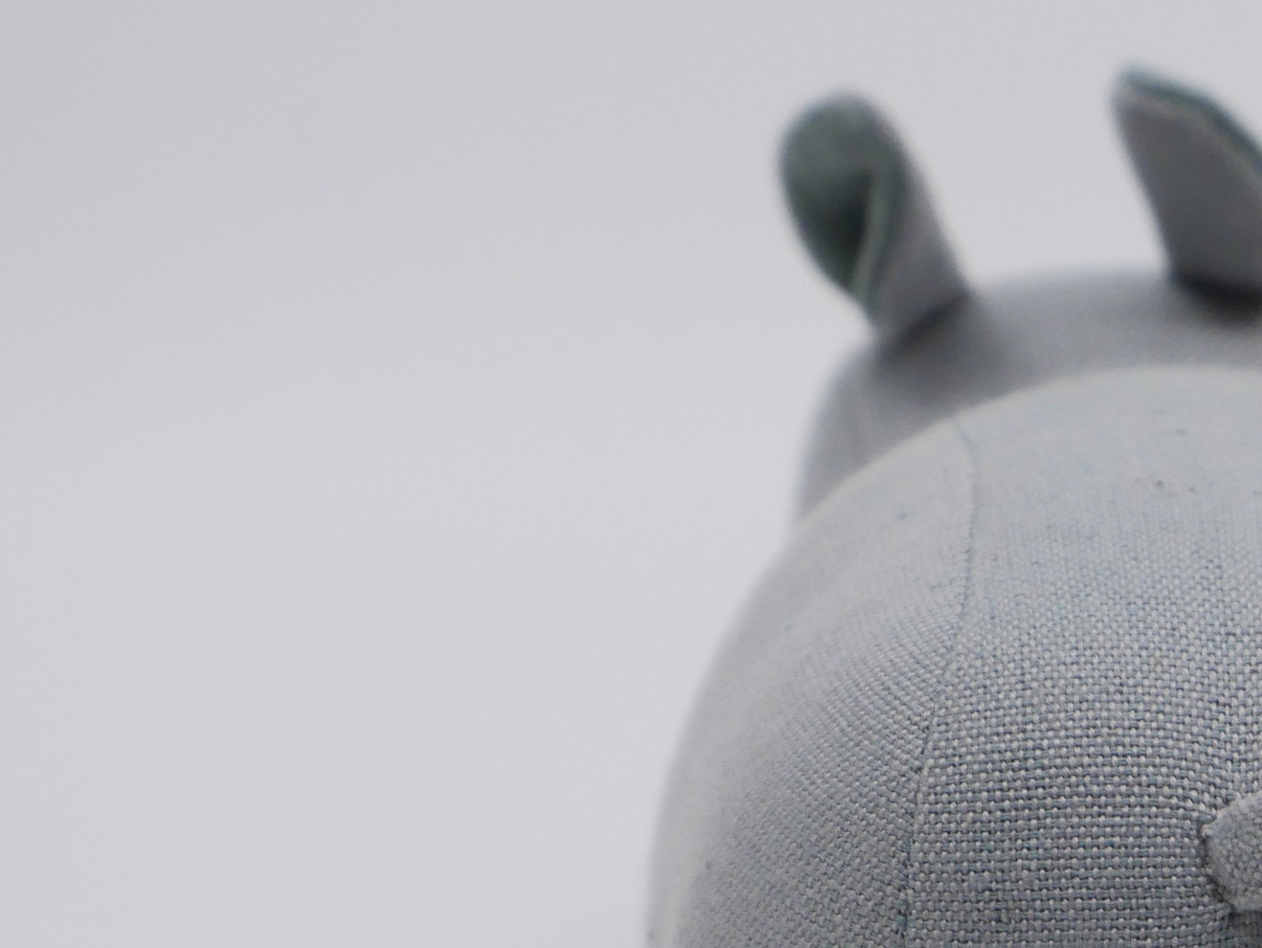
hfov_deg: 2.3
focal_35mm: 844
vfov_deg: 1.8
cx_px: 1319
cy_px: 846
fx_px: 30778
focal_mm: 150
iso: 400
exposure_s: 1/320
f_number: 5.6
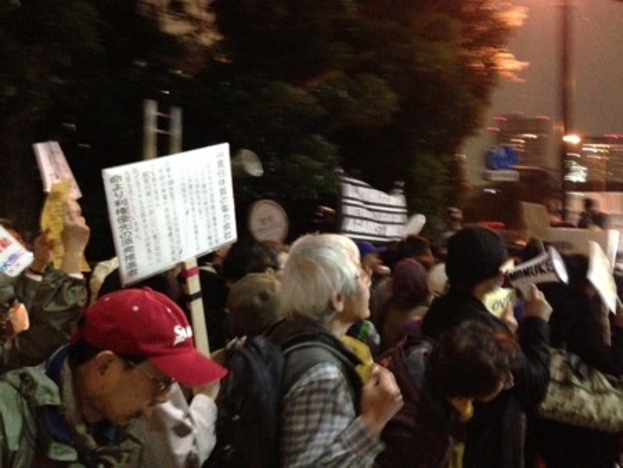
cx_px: 312
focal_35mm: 33
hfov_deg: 55.3
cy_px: 234
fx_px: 594
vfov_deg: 43.0
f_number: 2.4
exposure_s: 1/17
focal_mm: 4.13
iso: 1600
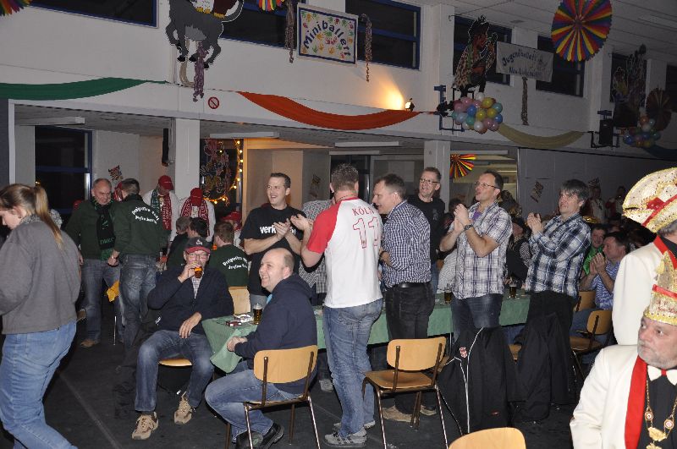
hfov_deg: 57.3
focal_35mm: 33
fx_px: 620
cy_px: 224
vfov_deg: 39.9
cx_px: 338
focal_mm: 22
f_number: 5
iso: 400
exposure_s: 1/60
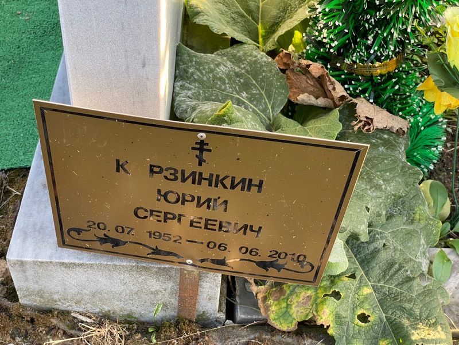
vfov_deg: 28.0
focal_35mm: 52
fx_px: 690
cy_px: 172
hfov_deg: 36.8
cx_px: 230
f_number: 2
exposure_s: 1/122
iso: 50
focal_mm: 6
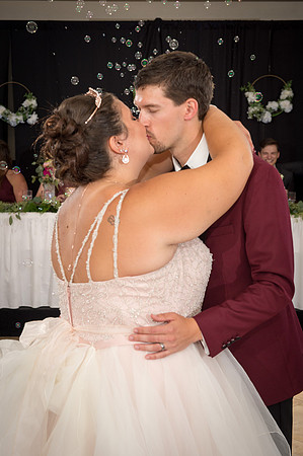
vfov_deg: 33.4
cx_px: 152
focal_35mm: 60
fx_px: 759
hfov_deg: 22.6
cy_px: 228
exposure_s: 1/125
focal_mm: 60
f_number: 5.6
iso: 800
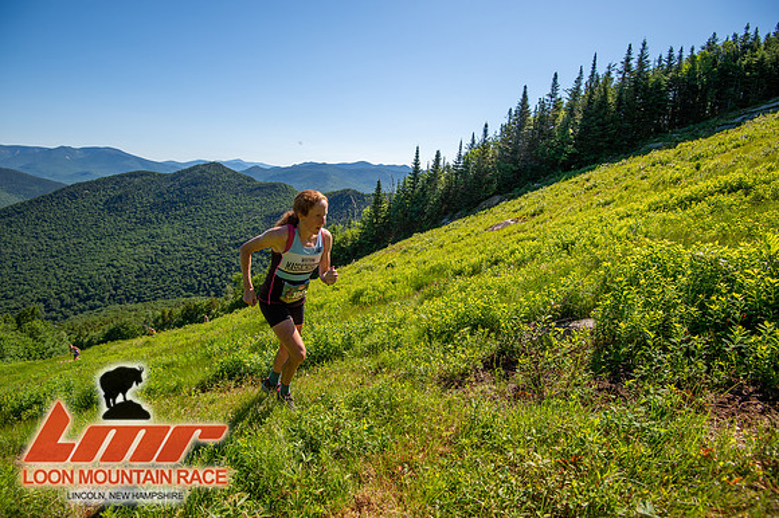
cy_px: 259
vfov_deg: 73.7
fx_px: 346
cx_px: 390
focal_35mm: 16
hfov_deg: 96.8
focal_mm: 16
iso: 100
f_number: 5
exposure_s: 1/500
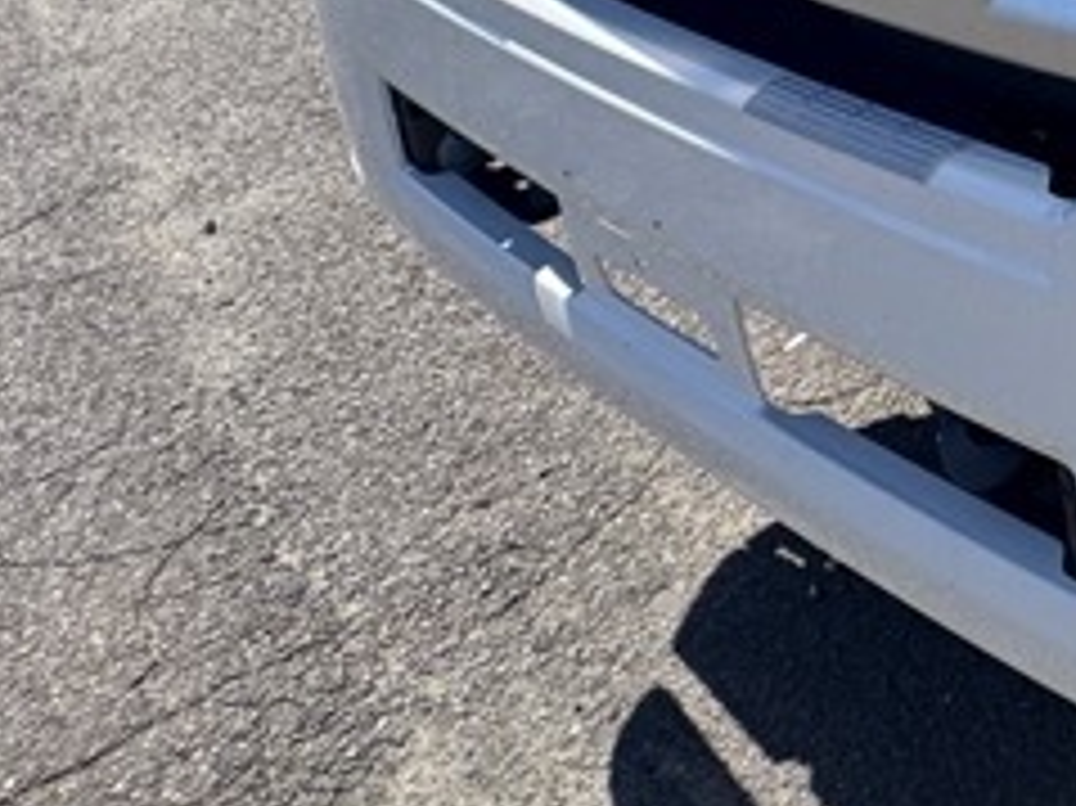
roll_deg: +2.6
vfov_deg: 19.3
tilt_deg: -8.4
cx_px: 1531
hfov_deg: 25.7
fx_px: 1864
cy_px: -585
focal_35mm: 60
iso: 50
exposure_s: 1/1420
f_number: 2.2
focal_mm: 2.22
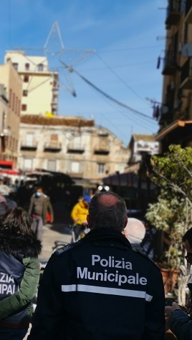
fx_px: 543
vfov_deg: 34.9
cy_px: 171
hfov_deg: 19.4
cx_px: -6
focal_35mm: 60
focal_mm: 5.58
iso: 50
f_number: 1.8
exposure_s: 1/2985
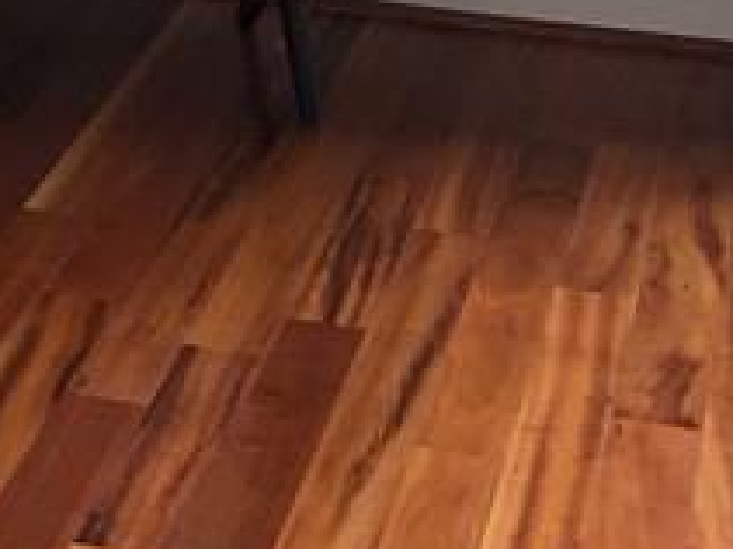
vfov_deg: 9.8
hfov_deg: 14.1
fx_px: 2878
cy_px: -688
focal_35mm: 136
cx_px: -149
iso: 25
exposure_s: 1/30
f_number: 1.8
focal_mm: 3.99
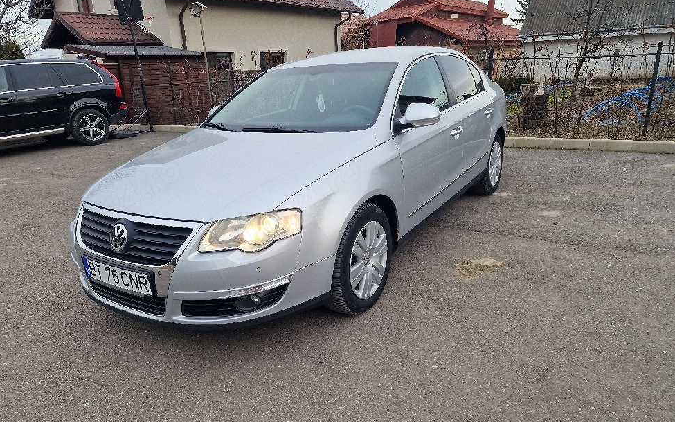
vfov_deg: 49.2
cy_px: 222
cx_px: 331
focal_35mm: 25
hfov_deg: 72.5
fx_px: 460
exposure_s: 1/182
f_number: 1.8
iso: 50
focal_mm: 6.4
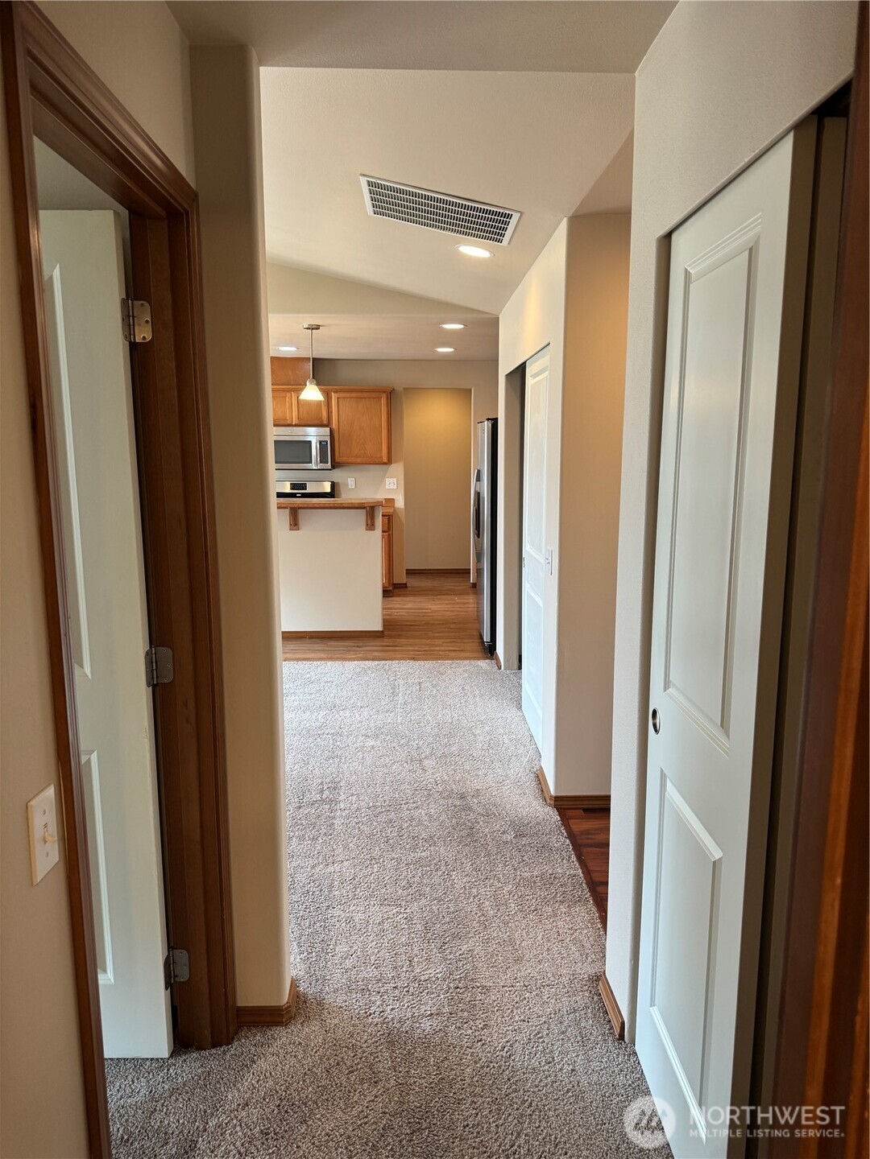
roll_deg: +1.2
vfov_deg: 71.6
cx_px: 435
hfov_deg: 56.8
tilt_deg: -8.1
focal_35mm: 24
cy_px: 580
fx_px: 804
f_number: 1.78
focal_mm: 6.76
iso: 200
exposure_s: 1/120
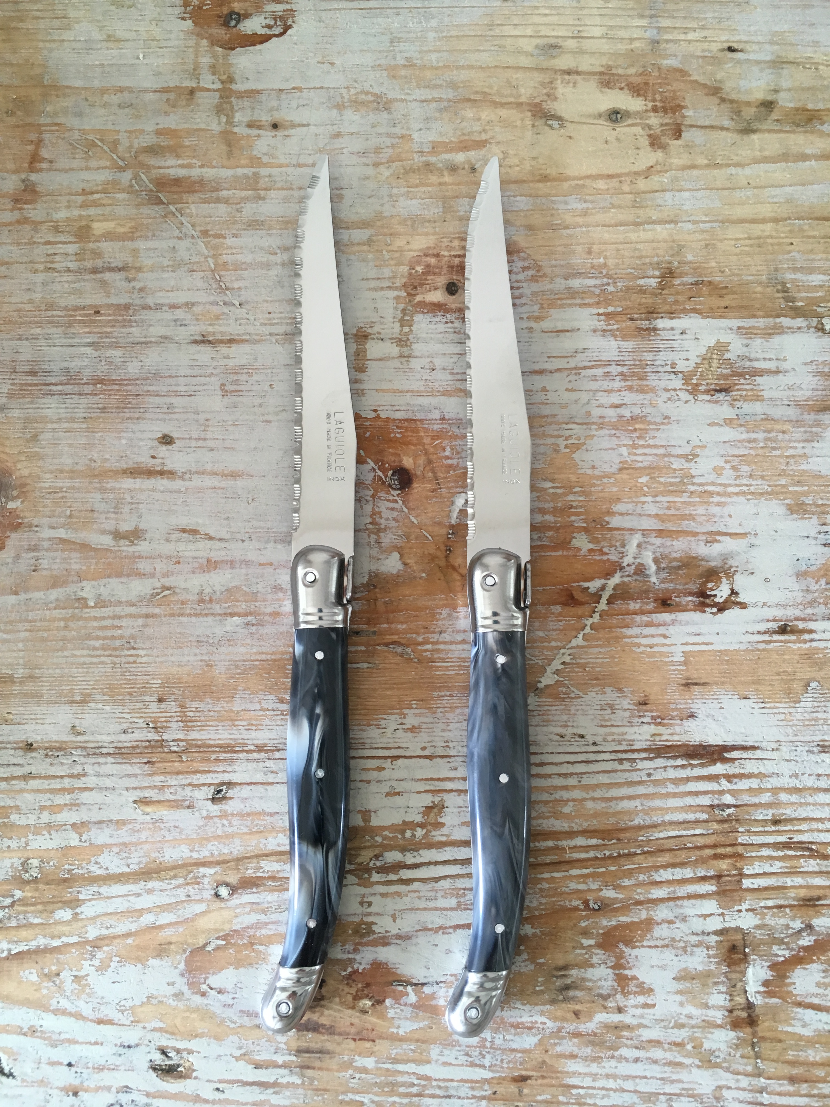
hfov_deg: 48.2
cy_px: 554
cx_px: 415
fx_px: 927
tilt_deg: -82.1
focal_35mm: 29
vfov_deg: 61.7
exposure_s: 1/33
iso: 50
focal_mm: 4.15
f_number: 2.2
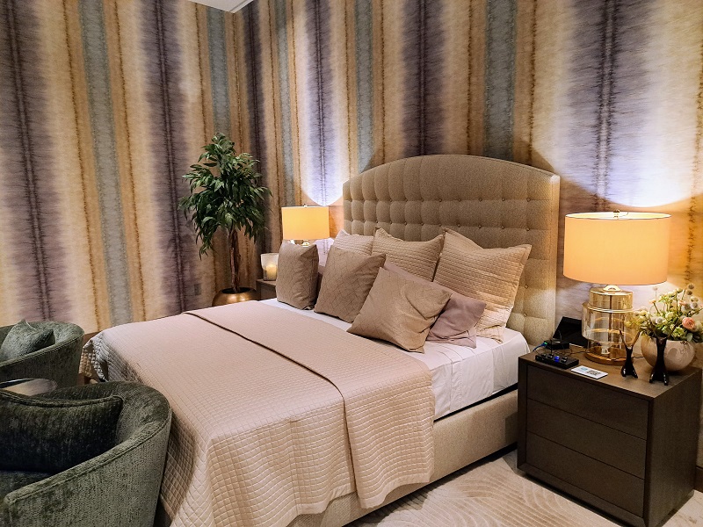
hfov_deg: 71.6
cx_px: 352
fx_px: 487
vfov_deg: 56.8
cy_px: 264
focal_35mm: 24
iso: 500
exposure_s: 1/60
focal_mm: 5.23
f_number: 1.8
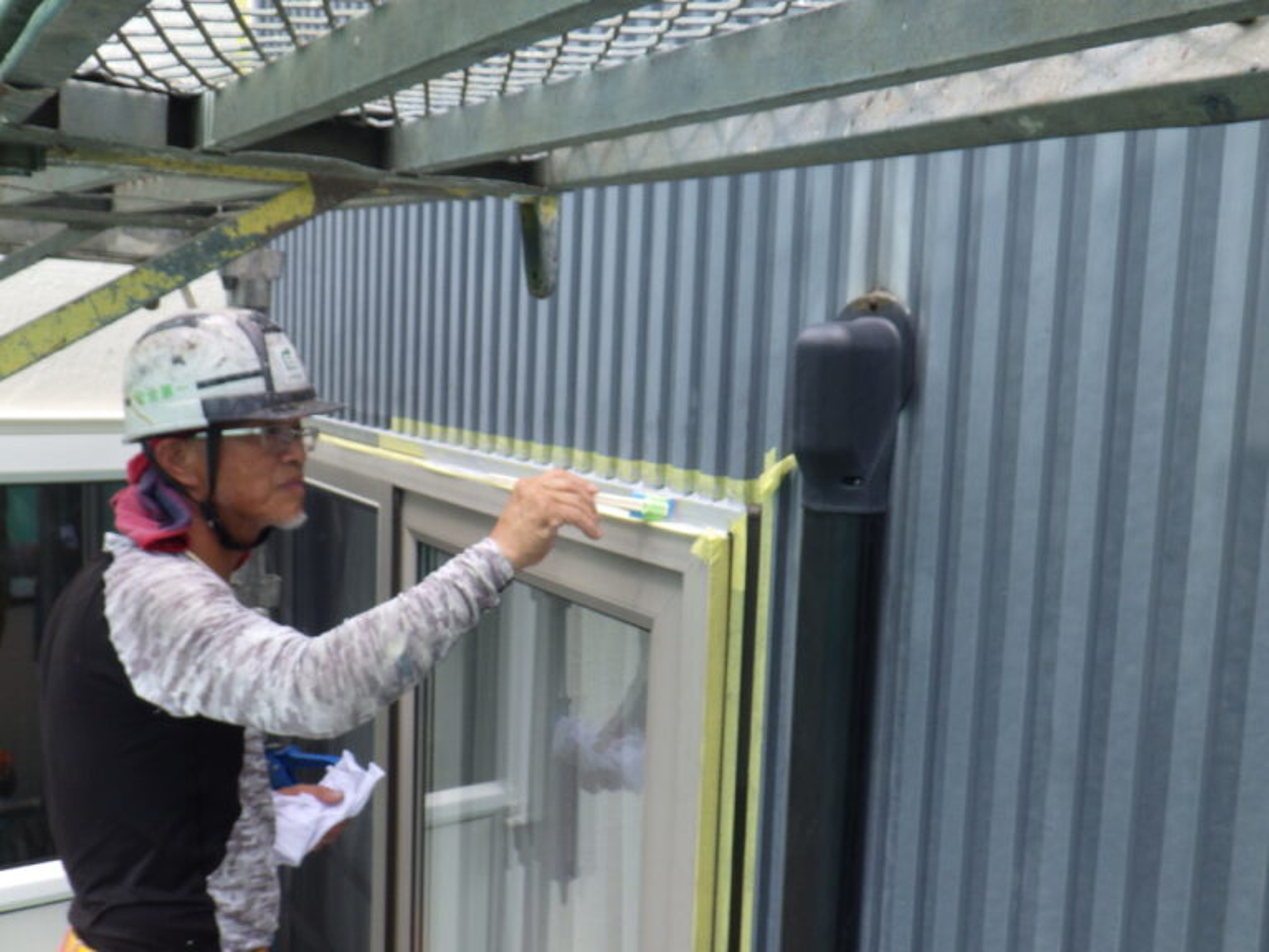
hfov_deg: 54.0
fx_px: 1246
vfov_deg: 41.8
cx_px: 634
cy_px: 476
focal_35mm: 34
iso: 125
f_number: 4.6
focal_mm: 6.1
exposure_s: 1/160
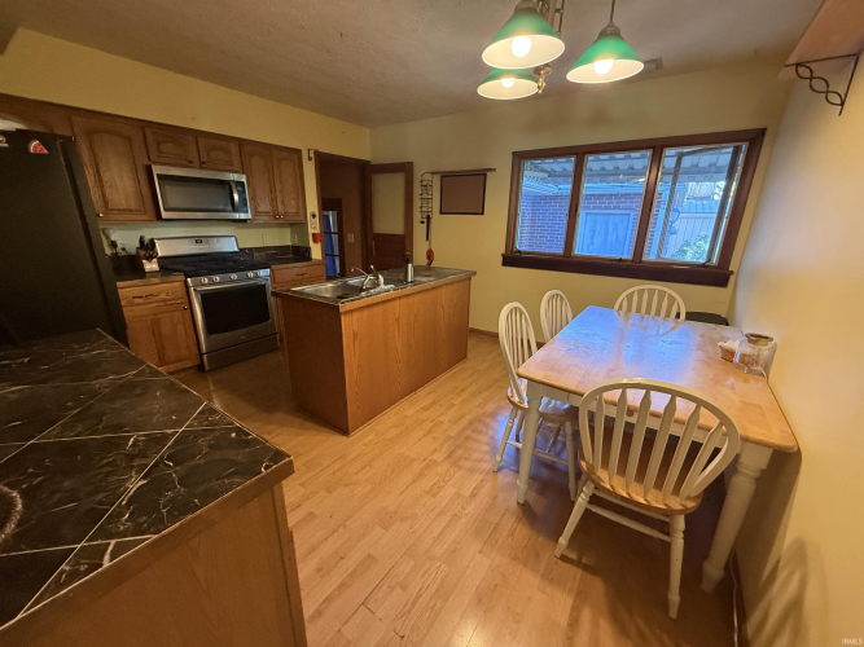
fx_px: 349
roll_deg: -0.3
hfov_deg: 102.1
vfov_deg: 85.7
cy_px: 324
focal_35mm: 14
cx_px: 432
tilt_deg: -14.4
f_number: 2.2
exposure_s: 1/60
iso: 500
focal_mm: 2.22
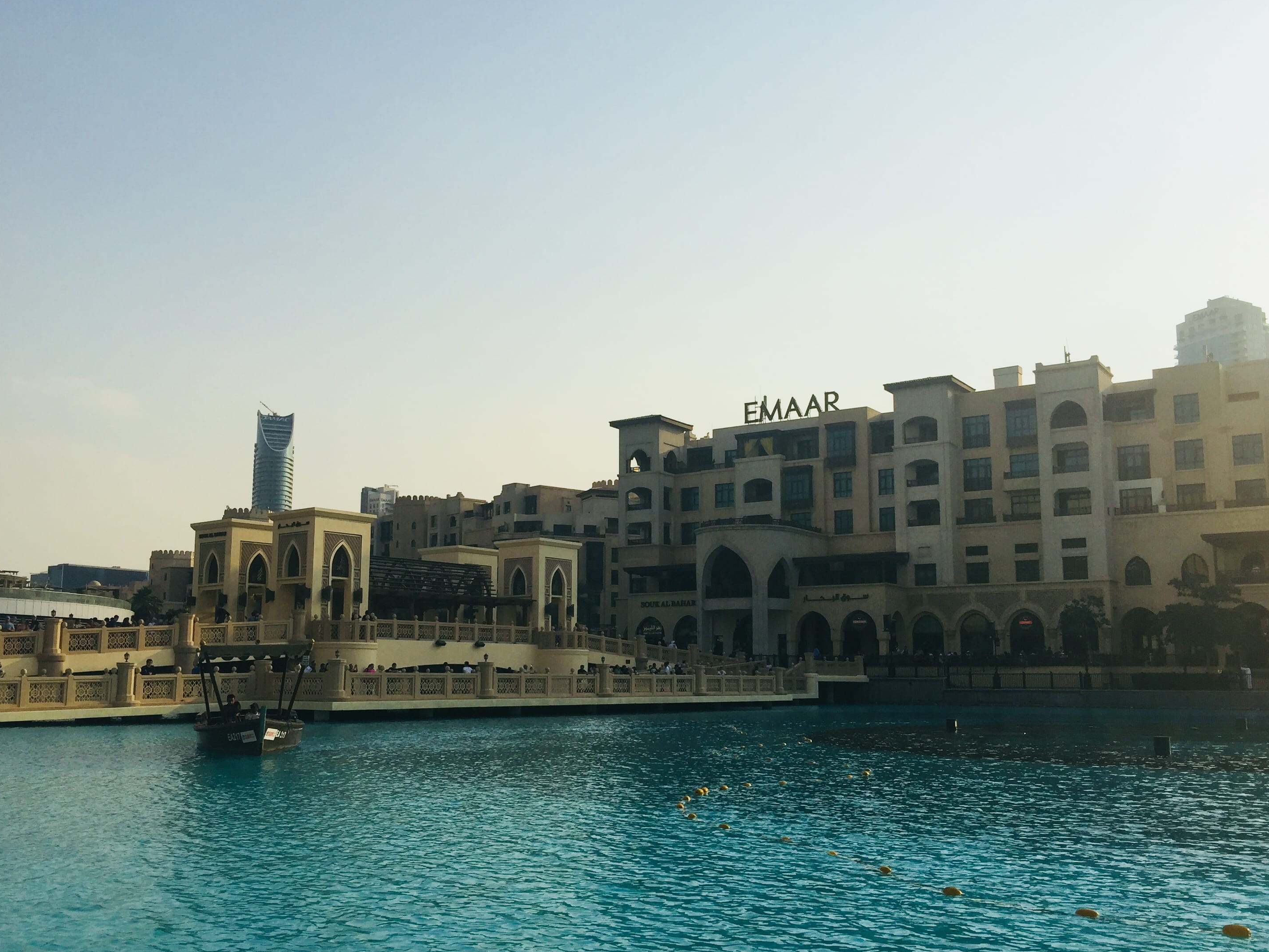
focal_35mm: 33
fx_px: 1210
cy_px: 525
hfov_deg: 55.3
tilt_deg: +9.4
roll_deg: -1.4
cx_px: 649
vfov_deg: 42.9
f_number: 2.2
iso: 32
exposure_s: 1/2475
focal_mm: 4.15
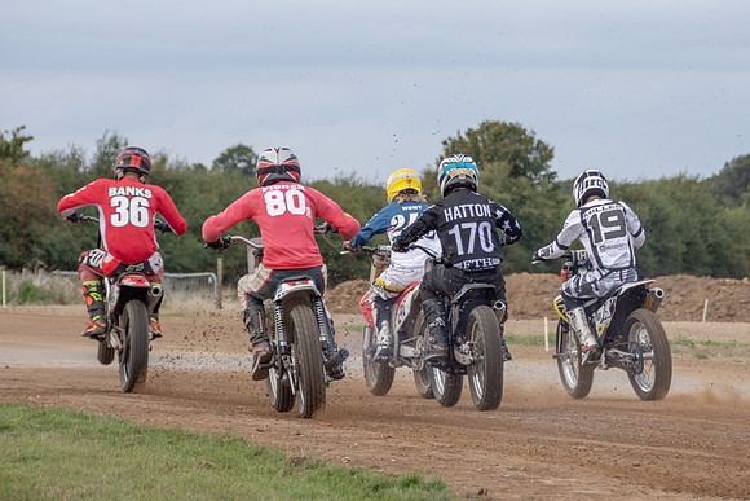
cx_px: 461
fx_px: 6510
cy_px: 217
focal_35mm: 312
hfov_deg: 6.6
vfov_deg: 4.4
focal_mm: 145
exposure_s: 1/400
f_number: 7.1
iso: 160
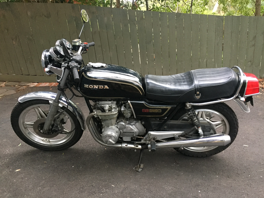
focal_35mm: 29
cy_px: 99
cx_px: 132
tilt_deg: -22.6
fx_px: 221
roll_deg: +6.7
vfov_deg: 48.2
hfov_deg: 61.7
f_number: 2.2
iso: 250
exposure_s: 1/25
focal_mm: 4.15
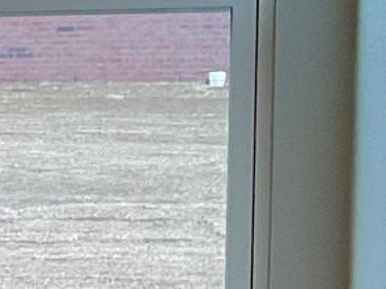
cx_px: -835
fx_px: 2107
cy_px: 196
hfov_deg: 8.5
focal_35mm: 189
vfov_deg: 7.8
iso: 80
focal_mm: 3
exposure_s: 1/60
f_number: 1.8
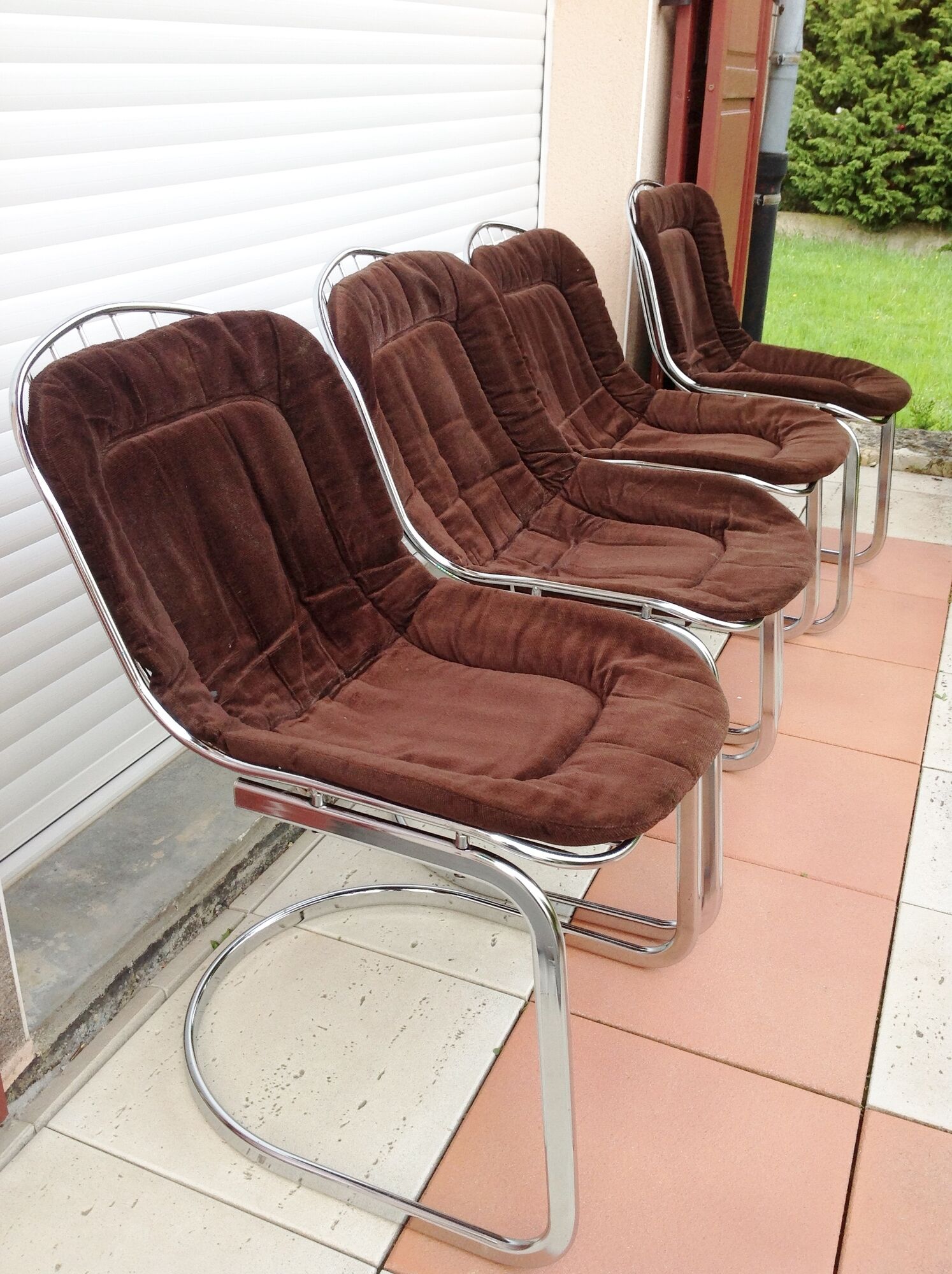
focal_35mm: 35
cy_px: 637
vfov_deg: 52.7
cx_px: 476
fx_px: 1287
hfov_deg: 40.6
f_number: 2.4
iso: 80
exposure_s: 1/120
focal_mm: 4.28
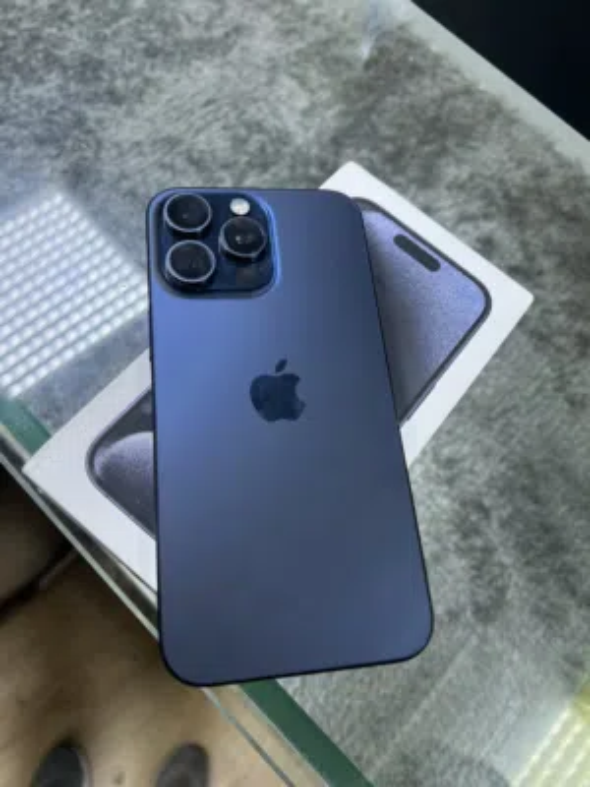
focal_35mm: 26
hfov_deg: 53.1
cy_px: 394
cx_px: 295
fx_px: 591
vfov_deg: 67.3
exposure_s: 1/224
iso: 40
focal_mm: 5.7
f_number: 1.5
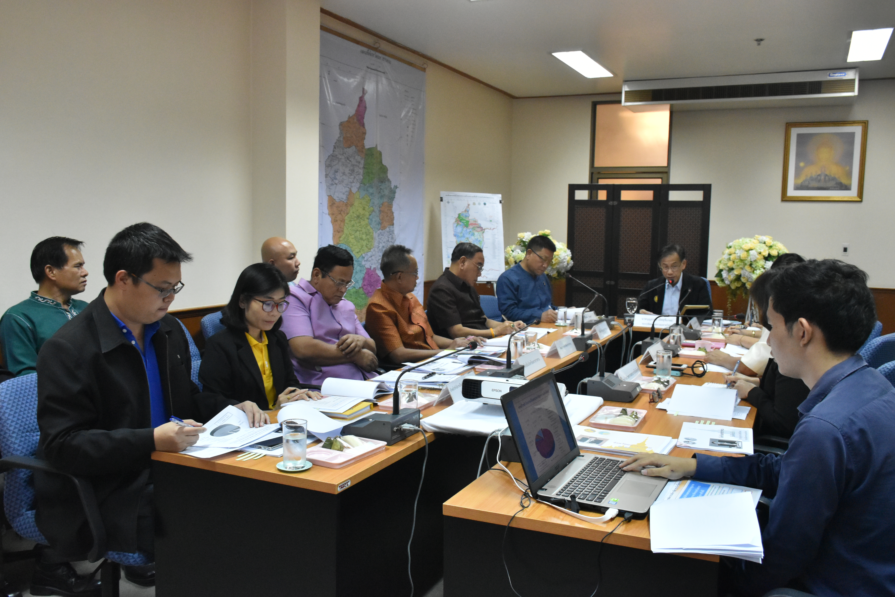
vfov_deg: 40.0
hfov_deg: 57.2
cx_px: 448
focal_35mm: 33
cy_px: 298
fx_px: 820
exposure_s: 1/160
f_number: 6.3
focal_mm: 22
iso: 2500
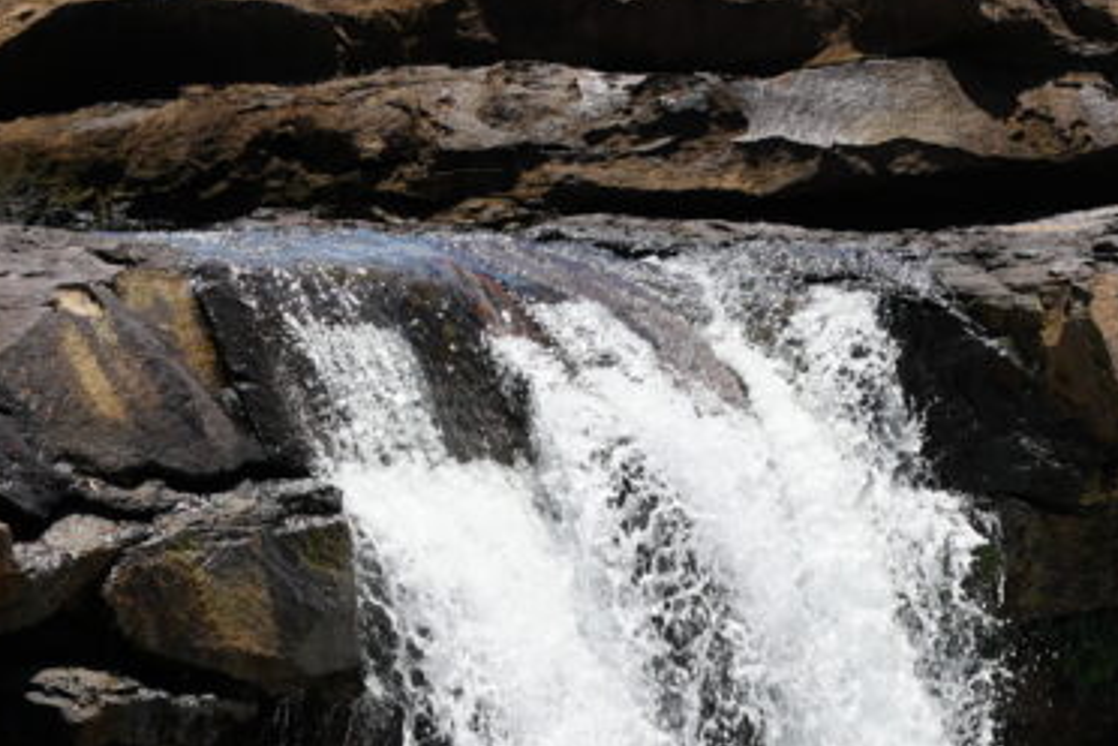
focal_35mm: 289
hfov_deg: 7.1
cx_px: 742
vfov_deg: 4.7
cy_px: 988
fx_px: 8974
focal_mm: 105
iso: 100
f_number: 8
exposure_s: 1/250
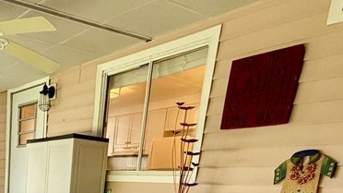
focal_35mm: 42
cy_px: 292
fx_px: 382
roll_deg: -3.4
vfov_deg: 22.9
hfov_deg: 44.0
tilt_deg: -16.6
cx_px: 32
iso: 200
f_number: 2.2
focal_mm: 2.22
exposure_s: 1/121
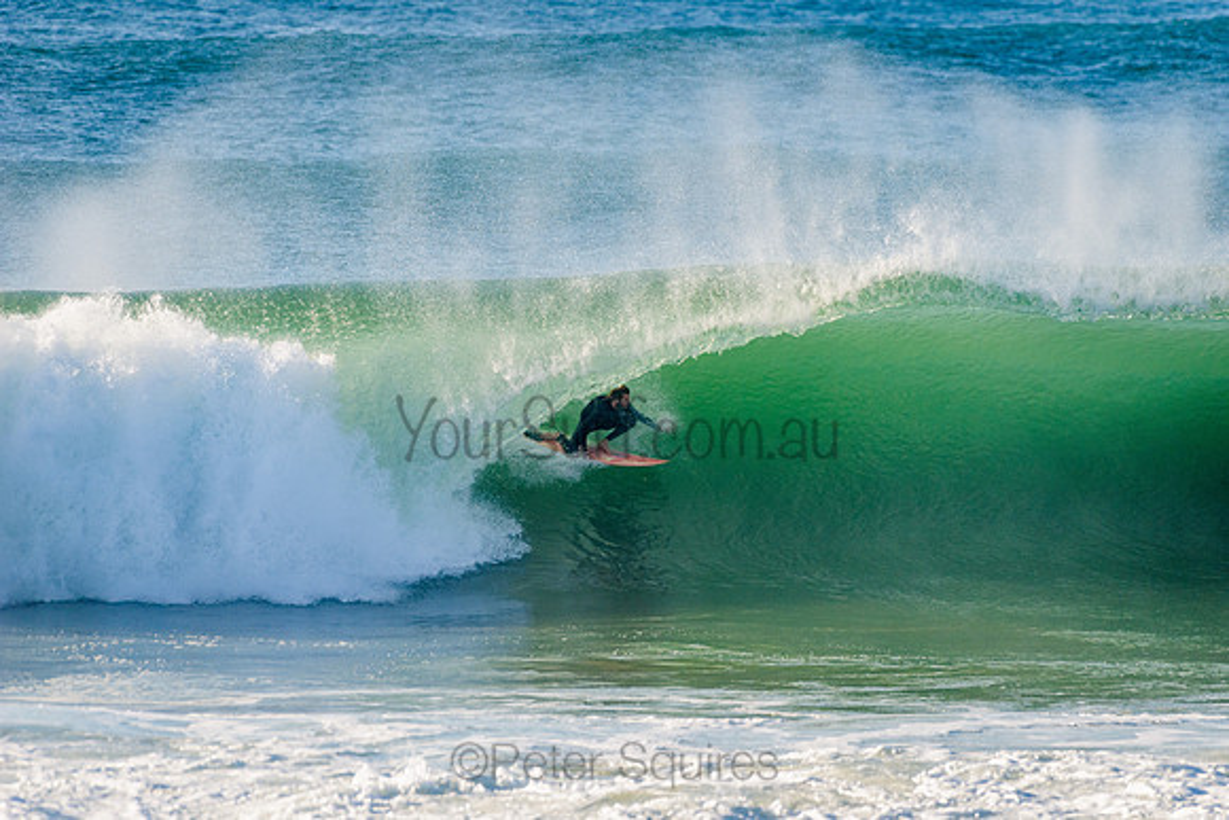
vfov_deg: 2.8
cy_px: 410
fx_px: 17073
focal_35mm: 500
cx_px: 614
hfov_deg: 4.1
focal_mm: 500
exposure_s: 1/1600
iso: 250
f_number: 5.6
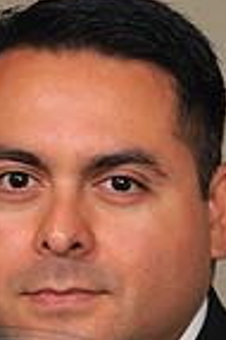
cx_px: 108
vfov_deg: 5.8
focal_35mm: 355
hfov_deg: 3.9
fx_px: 3347
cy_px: 252
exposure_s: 1/60
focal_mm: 75
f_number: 6.3
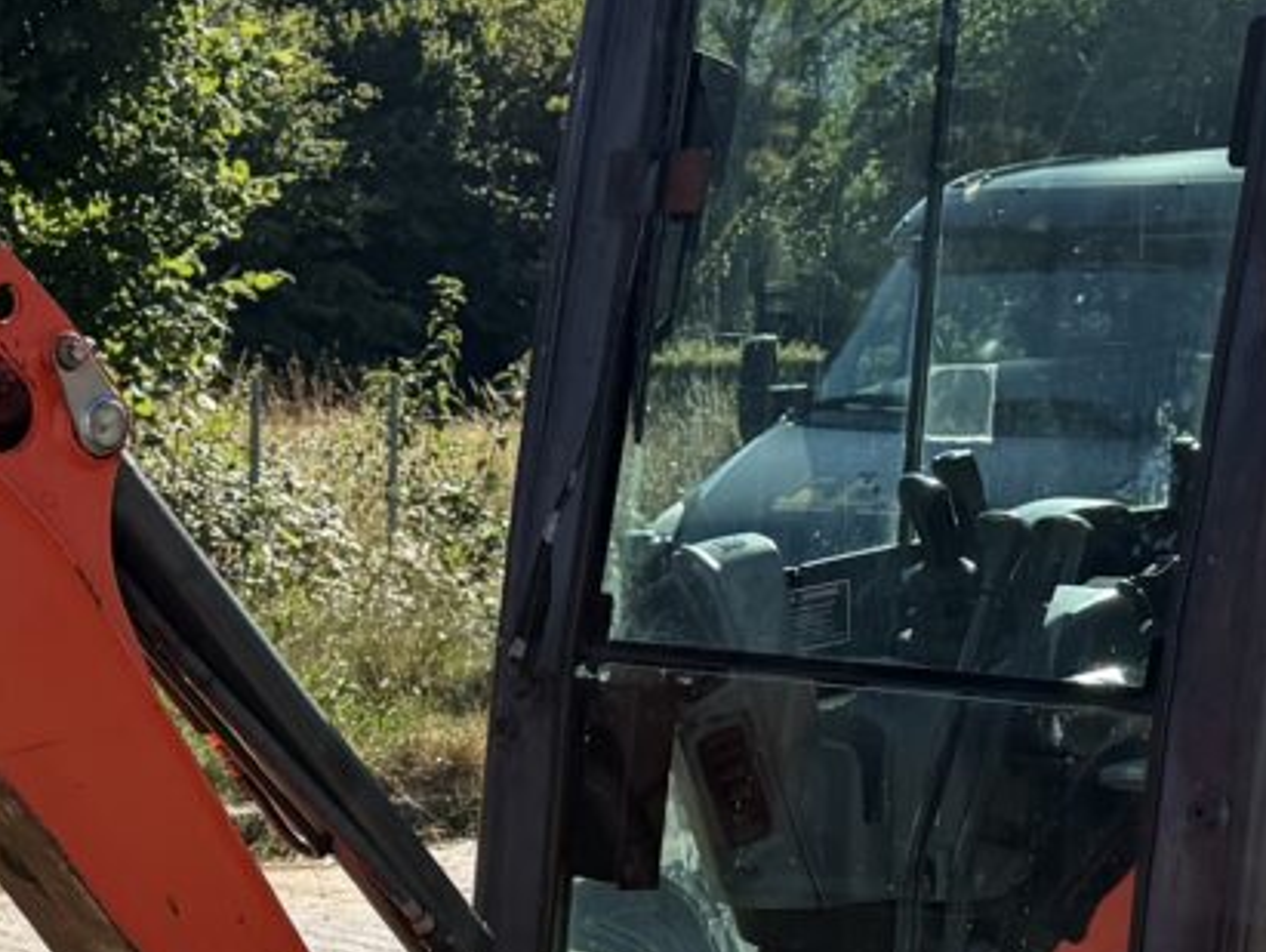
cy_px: 1072
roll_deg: -0.1
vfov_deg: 13.0
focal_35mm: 112
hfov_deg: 17.3
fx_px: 4100
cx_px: 92
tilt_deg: -9.9
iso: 100
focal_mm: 6.76
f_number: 1.78
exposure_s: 1/3759
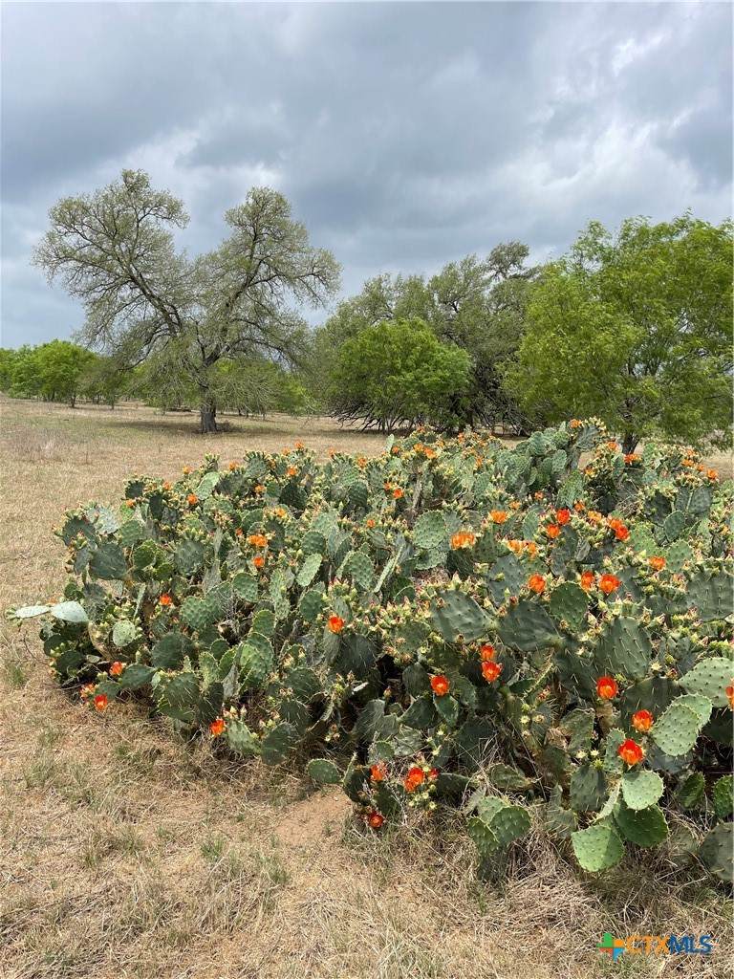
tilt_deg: -7.5
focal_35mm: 25
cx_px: 367
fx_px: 707
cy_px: 490
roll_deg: -3.8
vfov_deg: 69.4
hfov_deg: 54.9
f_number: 1.6
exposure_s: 1/2288
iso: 32
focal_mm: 5.1
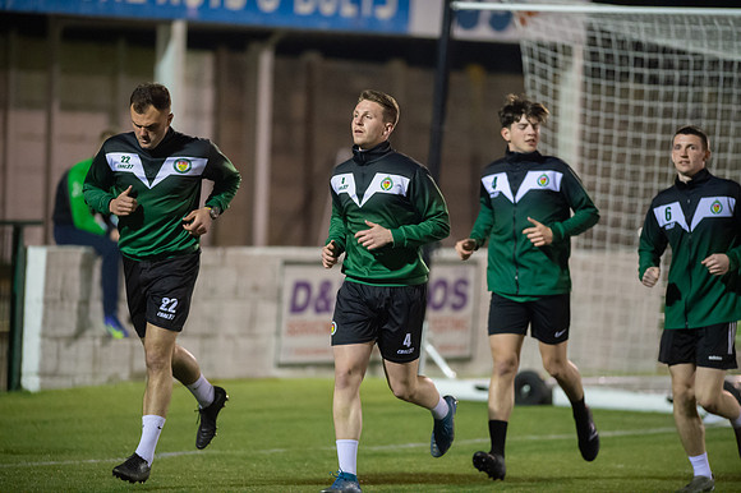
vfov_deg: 4.6
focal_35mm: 300
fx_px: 6171
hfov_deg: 6.9
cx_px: 370
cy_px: 246
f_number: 2.8
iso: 6400
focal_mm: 300
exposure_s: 1/640
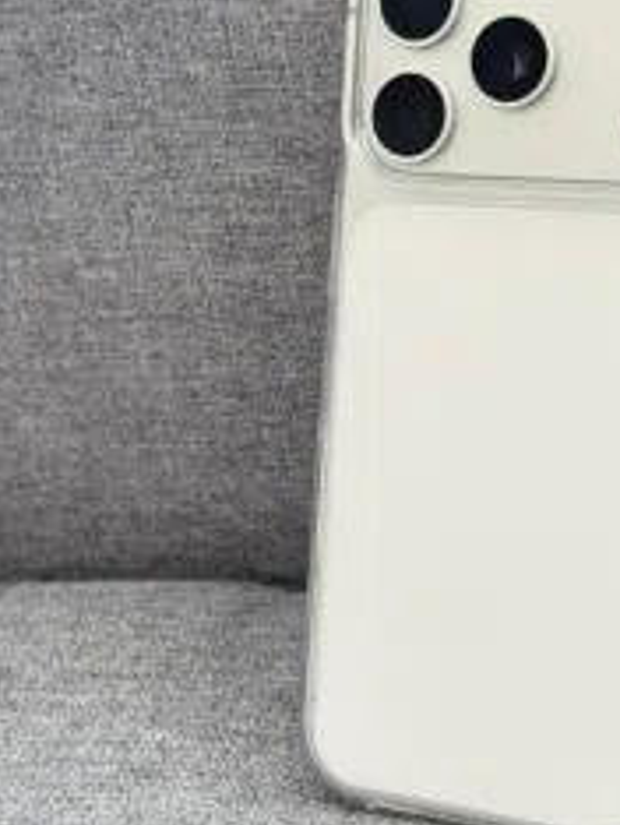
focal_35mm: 82
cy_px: 335
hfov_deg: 17.8
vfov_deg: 23.8
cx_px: 518
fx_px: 1955
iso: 200
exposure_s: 1/60
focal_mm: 6.76
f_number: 1.78
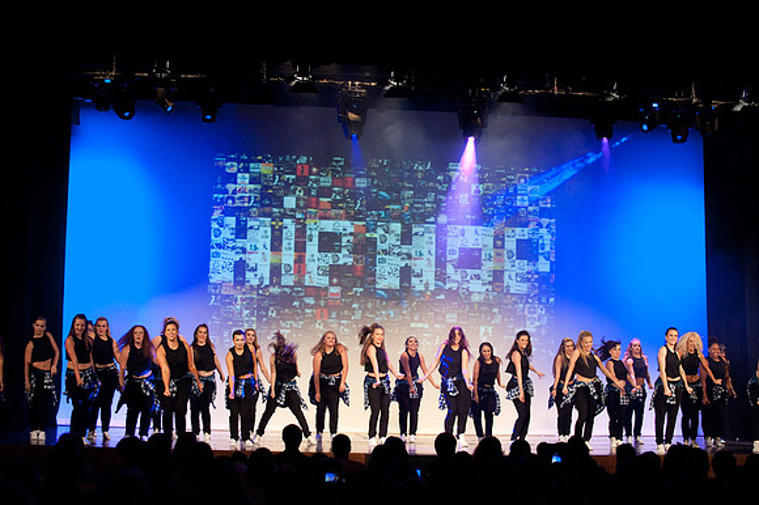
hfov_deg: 28.9
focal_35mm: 70
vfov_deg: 19.4
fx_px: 1475
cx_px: 380
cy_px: 252
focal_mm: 70
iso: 3200
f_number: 4
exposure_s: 1/125
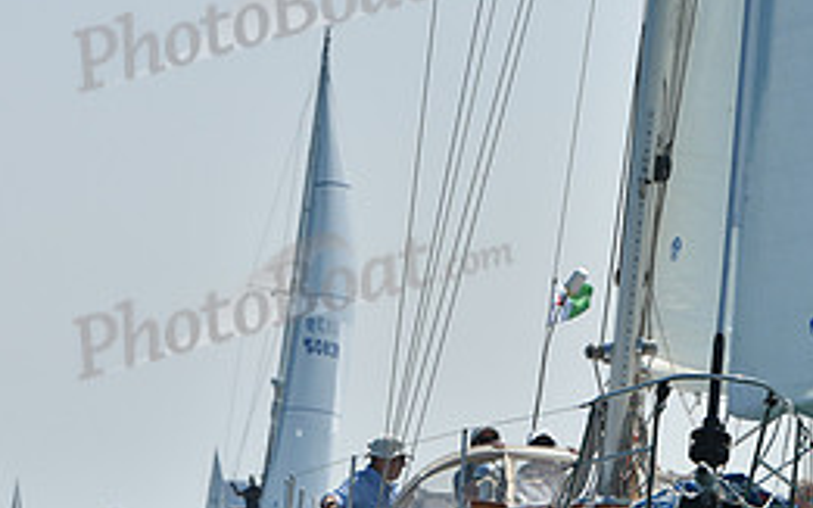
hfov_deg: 5.6
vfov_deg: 3.5
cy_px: 416
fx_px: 8285
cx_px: 676
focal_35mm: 374
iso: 250
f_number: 8
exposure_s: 1/1250
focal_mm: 165
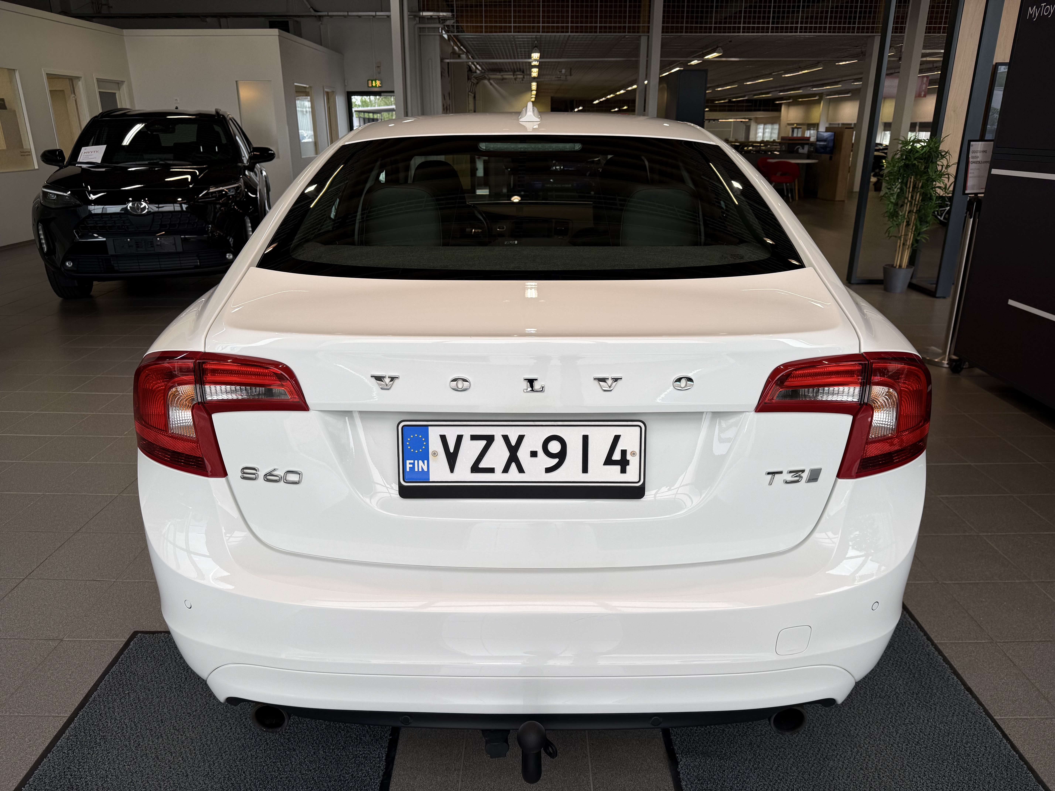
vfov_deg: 56.8
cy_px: 396
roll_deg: +0.9
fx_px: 731
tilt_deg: -18.9
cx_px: 528
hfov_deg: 71.6
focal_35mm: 24
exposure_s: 1/589
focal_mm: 6.76
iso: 80
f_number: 1.78
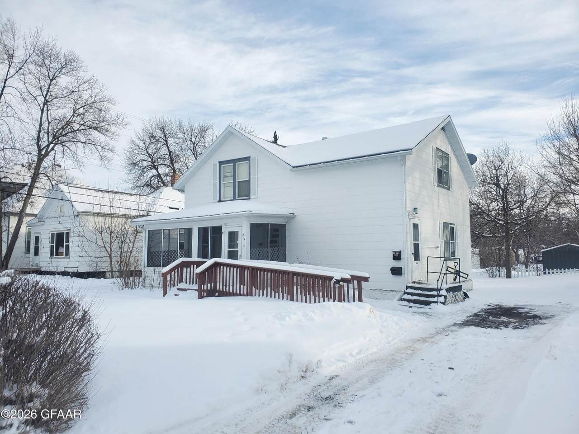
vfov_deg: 53.1
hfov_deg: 67.3
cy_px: 217
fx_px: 435
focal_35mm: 26
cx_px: 290
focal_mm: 4.3
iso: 50
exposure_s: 1/1246
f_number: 2.4
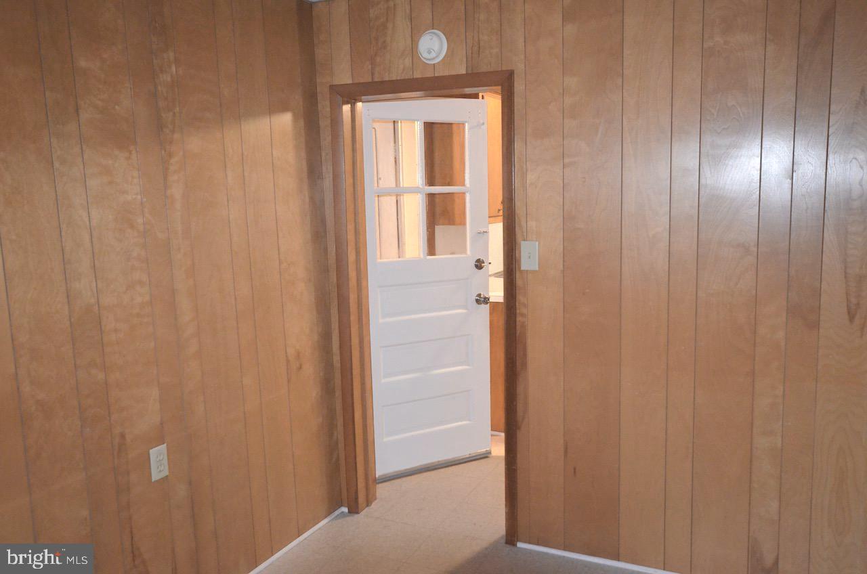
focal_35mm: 30
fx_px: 721
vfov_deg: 43.4
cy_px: 287
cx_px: 434
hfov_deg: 62.0
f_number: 3.5
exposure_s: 1/60
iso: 3200
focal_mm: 20
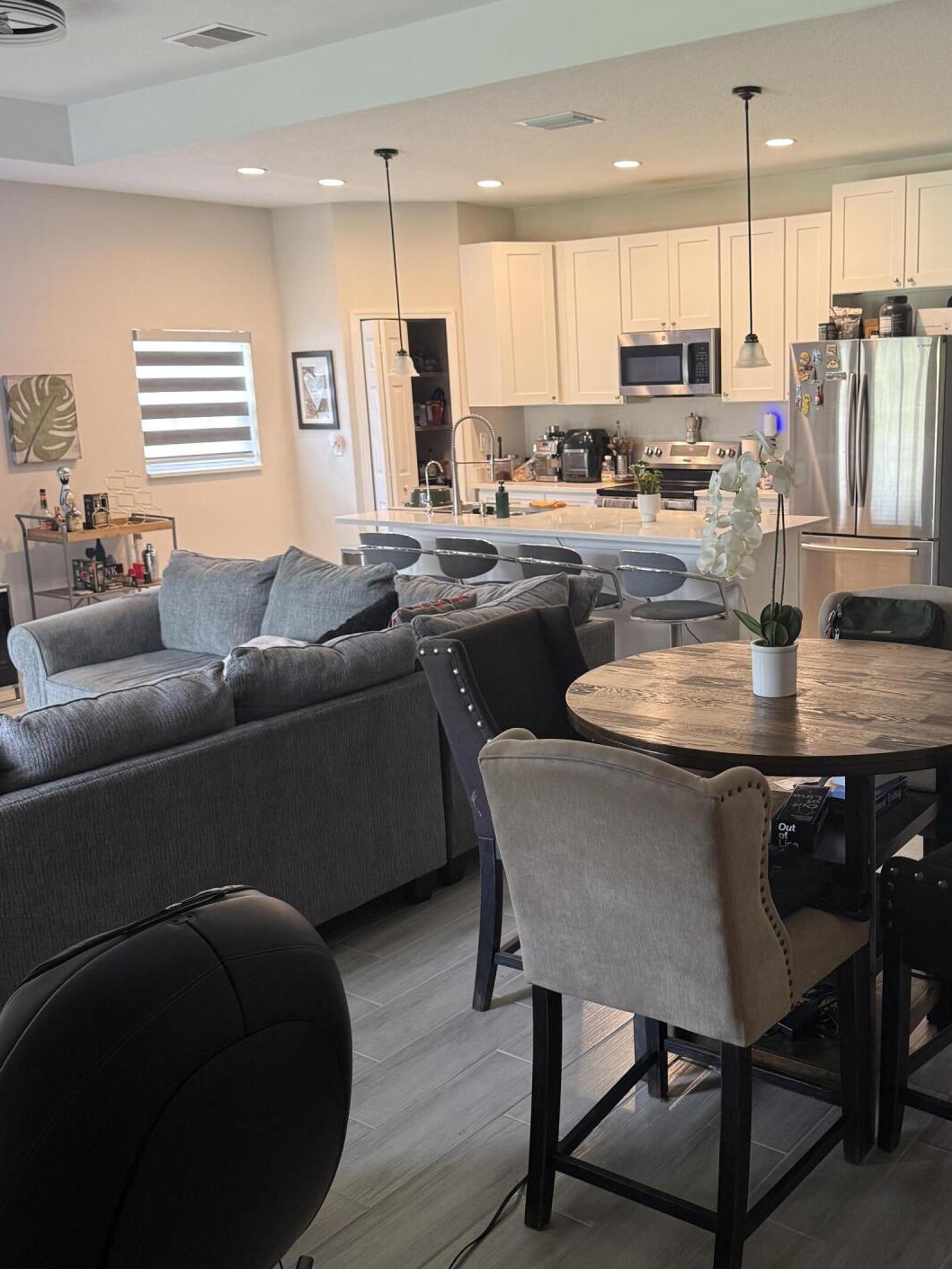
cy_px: 631
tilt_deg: -10.9
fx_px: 1247
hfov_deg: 41.2
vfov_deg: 54.0
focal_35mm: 34
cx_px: 644
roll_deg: +1.3
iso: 200
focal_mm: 6.76
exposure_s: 1/60
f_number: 1.78
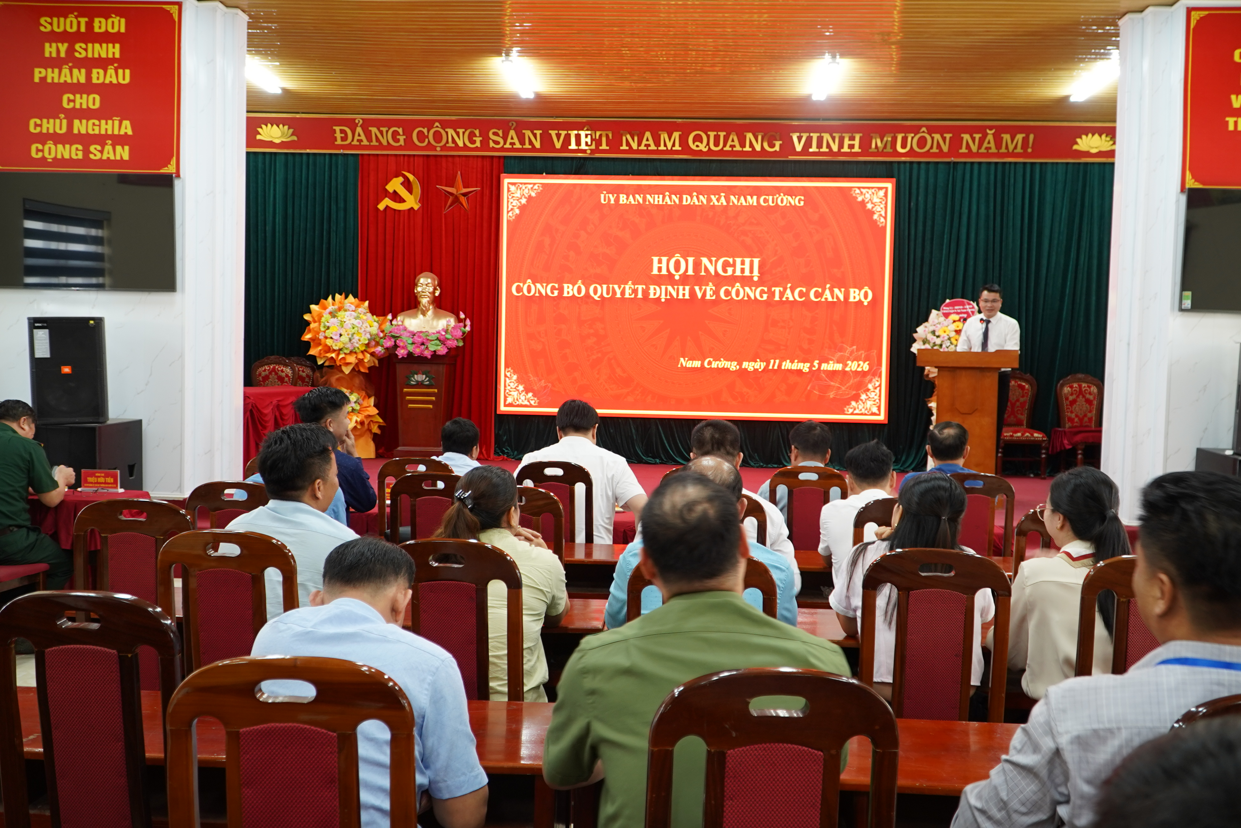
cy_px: 414
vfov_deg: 43.6
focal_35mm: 30
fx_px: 1034
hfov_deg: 61.9
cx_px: 620
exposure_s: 1/20
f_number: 4
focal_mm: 20
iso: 400
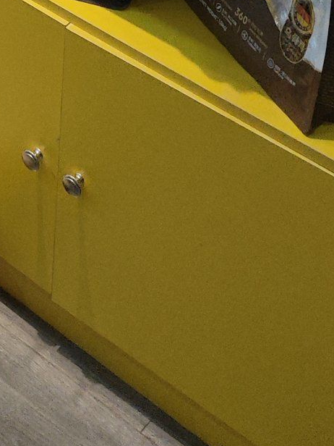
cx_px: -167
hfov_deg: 13.6
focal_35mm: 102
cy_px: -517
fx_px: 1312
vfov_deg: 14.8
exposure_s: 1/250
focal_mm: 5.43
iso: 640
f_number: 1.8
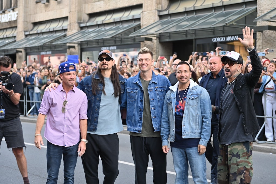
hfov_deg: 28.8
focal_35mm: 70
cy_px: 92
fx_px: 537
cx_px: 138
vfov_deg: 19.5
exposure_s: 1/160
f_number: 3.2
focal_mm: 70
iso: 180
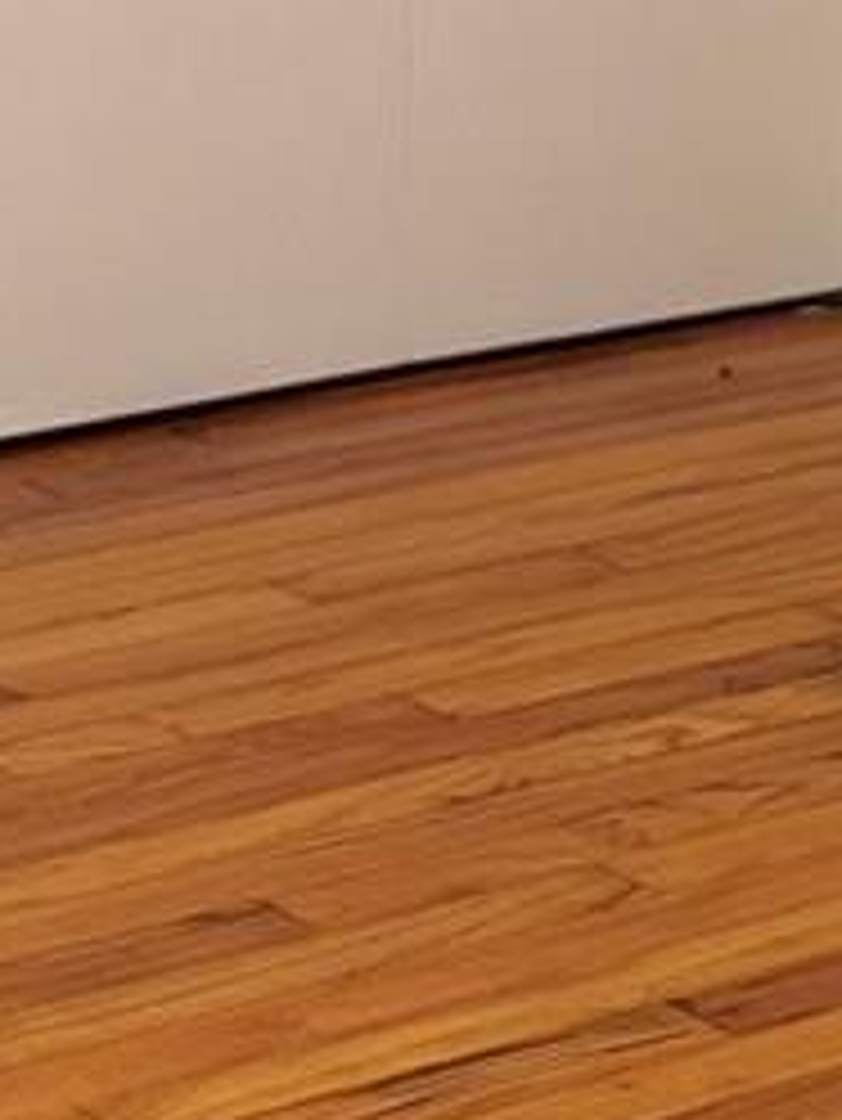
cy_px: -148
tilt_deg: -8.9
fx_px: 4796
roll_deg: -0.3
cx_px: 486
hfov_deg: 10.0
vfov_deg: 13.1
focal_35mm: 148
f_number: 1.78
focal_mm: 6.76
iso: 320
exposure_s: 1/60
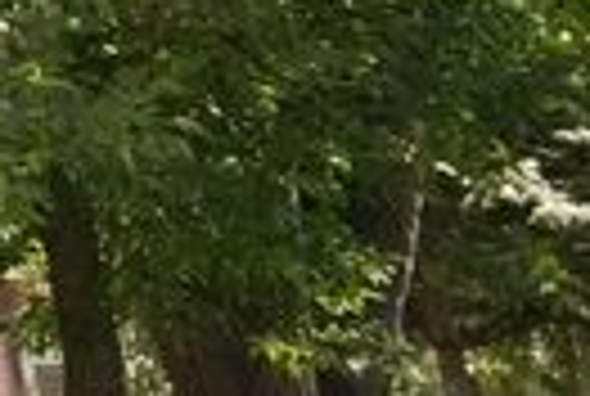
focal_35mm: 117
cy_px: -281
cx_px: -1234
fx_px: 1922
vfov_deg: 11.1
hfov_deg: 10.8
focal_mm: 15
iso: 100
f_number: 4.5
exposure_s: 1/80
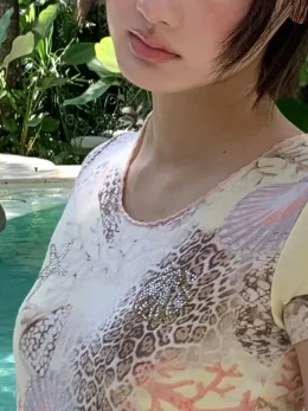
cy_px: 217
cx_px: 317
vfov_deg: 18.2
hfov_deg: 13.5
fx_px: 1282
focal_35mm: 108
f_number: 1.8
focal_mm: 4.25
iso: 25
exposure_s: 1/389
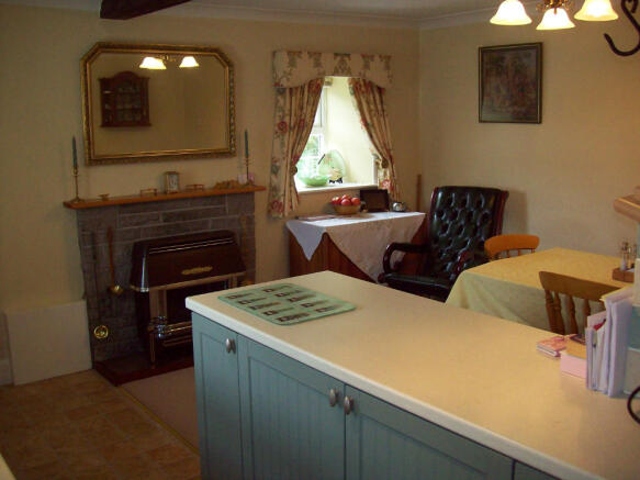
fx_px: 665
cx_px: 320
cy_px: 240
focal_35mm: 36
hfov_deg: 51.4
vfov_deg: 39.6
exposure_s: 1/64
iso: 200
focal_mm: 6
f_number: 2.7
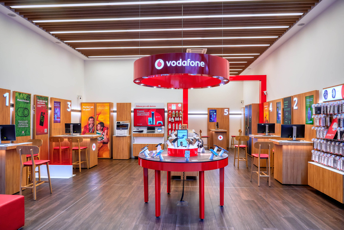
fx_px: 229
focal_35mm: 24
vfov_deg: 53.2
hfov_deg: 73.7
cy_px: 115
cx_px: 172
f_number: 8
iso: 450
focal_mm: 24
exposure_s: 1/30
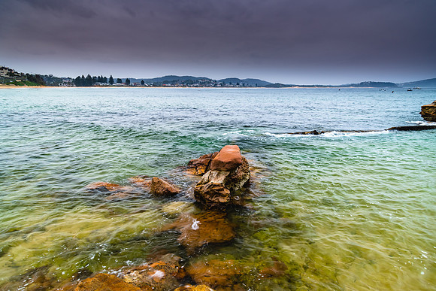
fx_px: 292
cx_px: 218
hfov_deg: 73.5
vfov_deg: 53.0
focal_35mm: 24
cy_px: 146
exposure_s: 1/10
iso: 320
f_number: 5.6
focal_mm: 24
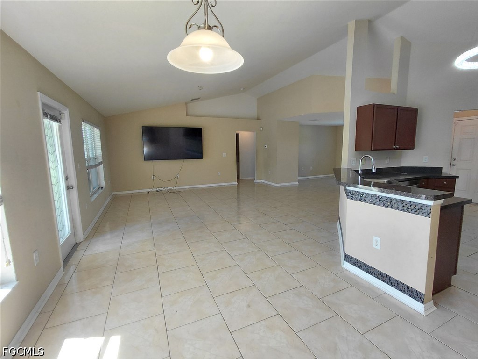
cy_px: 180
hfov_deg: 94.5
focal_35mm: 16
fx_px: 221
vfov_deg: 78.1
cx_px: 239
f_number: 2.2
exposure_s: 1/60
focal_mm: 1.64
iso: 100
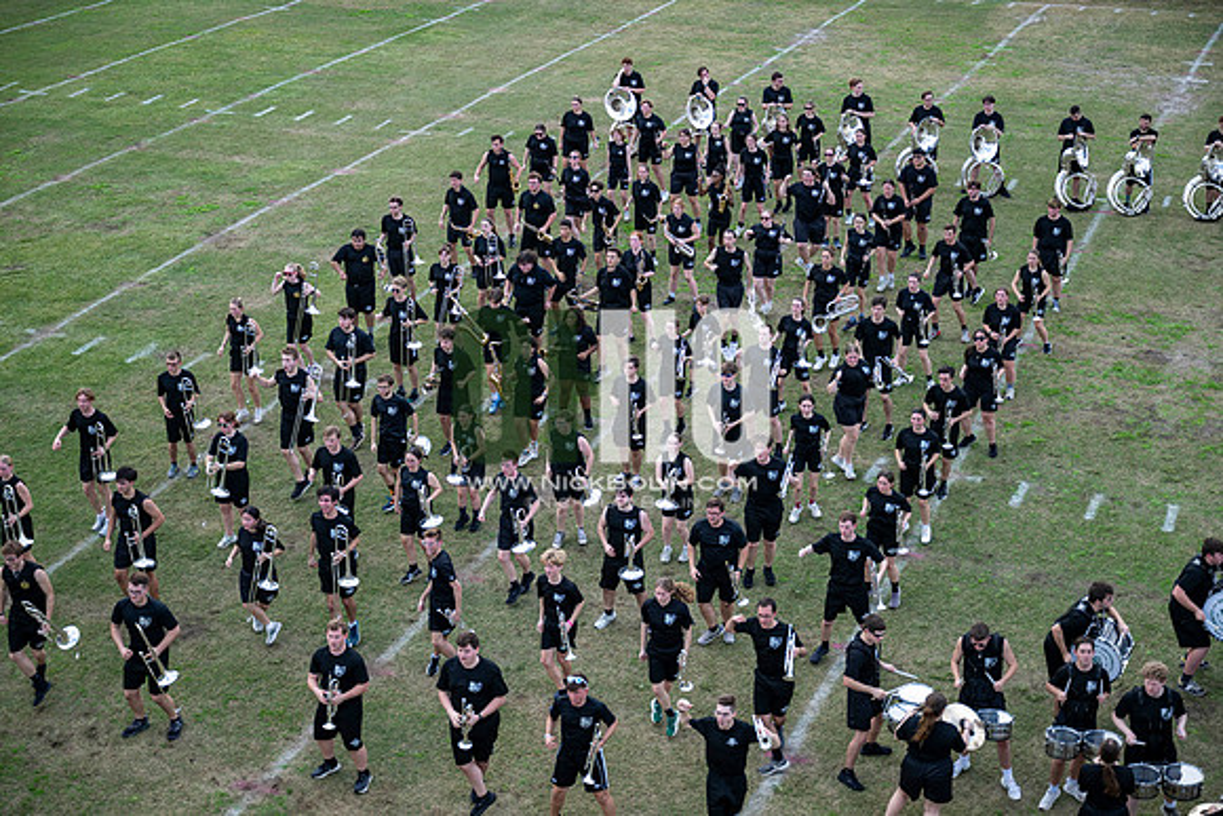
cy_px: 408
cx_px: 612
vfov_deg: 23.4
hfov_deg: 34.5
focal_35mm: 58
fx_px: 1971
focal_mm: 58
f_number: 2.8
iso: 250
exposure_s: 1/1250
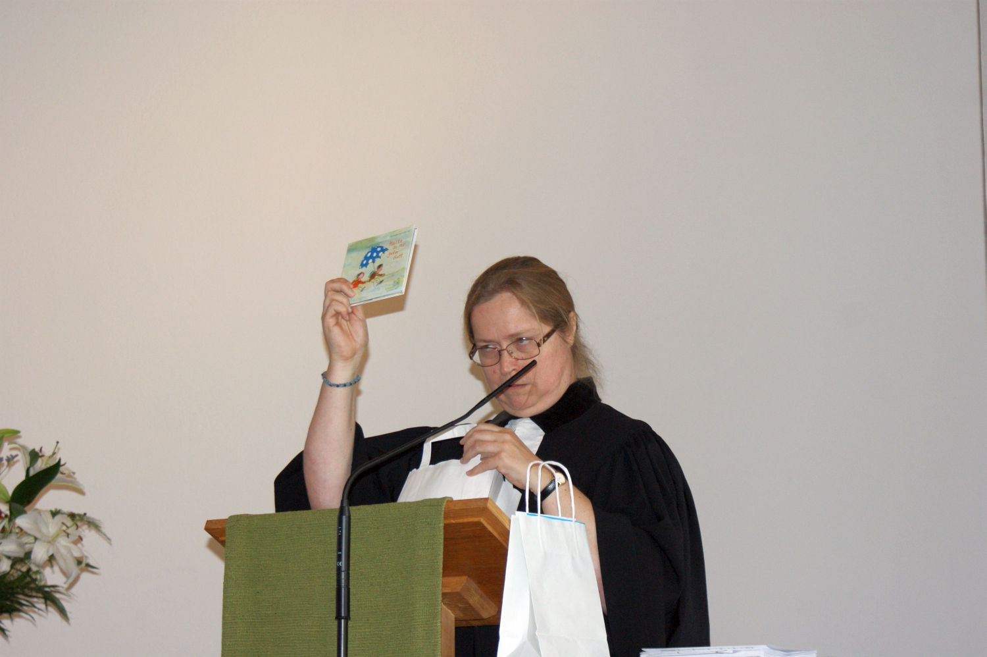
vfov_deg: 16.5
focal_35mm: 82
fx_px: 2260
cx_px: 494
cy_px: 328
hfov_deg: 24.6
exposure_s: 1/80
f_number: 5.6
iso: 400
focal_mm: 55
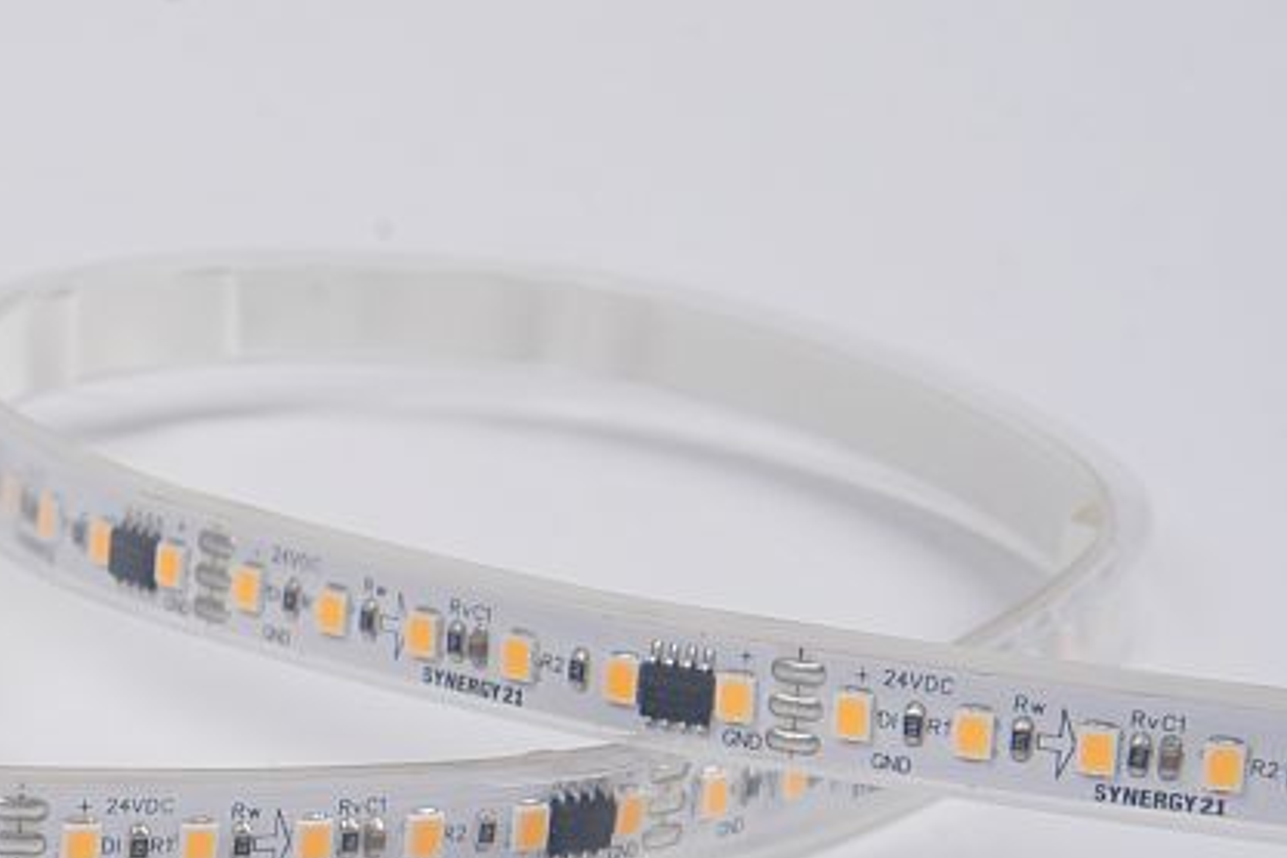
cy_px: 816
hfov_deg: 11.8
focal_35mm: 169
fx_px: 6052
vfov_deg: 8.1
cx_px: -460
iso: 100
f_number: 16
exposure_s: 1/125
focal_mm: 55.1
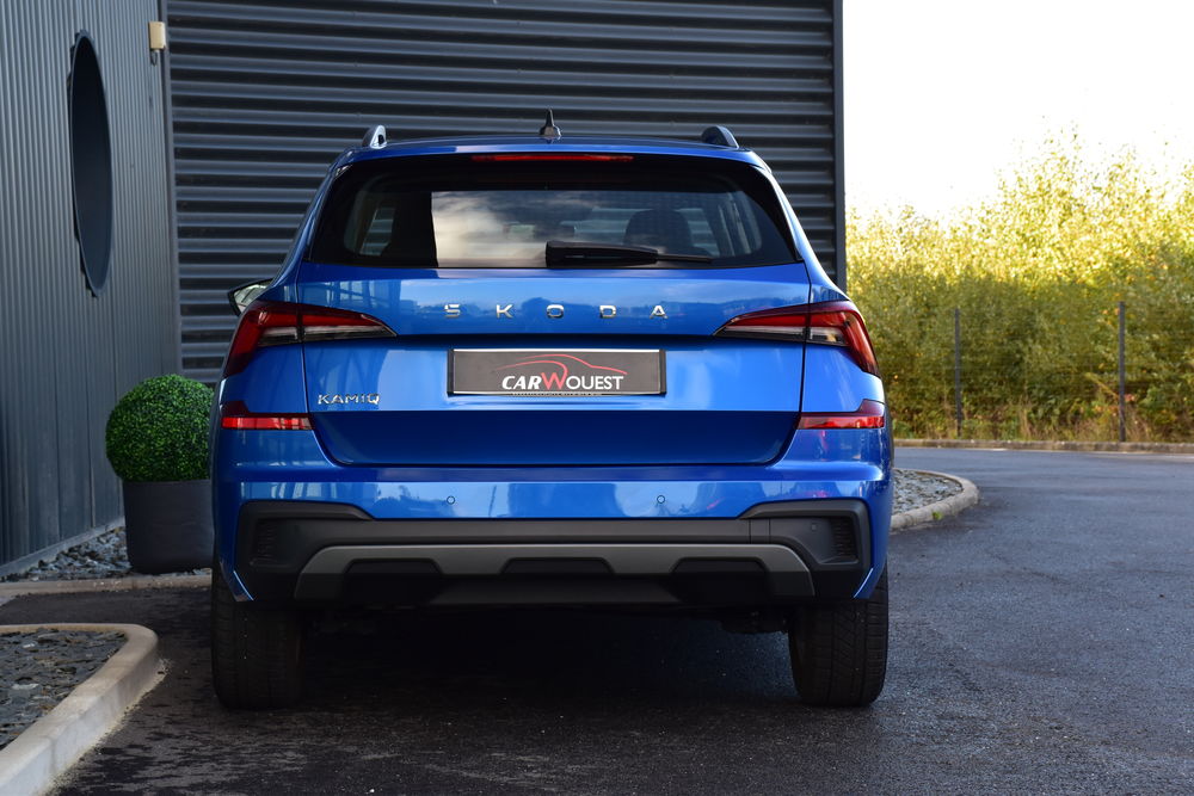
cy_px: 398
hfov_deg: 24.2
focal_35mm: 84
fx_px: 2786
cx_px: 597
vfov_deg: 16.3
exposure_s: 1/125
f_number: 9
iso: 500
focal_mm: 56
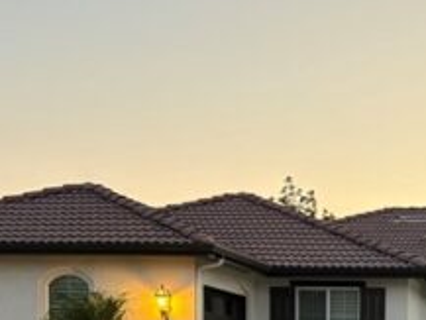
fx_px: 1133
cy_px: 453
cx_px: 424
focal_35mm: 92
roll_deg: -1.7
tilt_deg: -2.4
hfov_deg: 20.6
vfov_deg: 15.1
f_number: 1.6
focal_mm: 5.96
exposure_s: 1/60
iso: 320
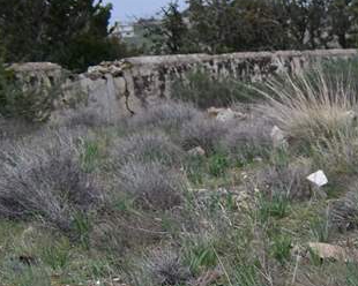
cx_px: 669
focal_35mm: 98
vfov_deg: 15.4
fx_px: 1038
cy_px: 302
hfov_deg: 16.1
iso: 360
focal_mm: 18
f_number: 5.6
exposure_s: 1/250
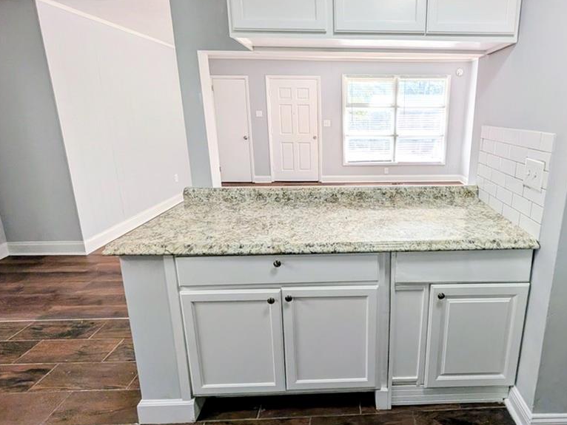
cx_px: 360
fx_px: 262
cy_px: 174
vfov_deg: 77.4
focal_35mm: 16
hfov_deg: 92.2
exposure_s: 1/215
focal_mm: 2.02
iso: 61
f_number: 1.7
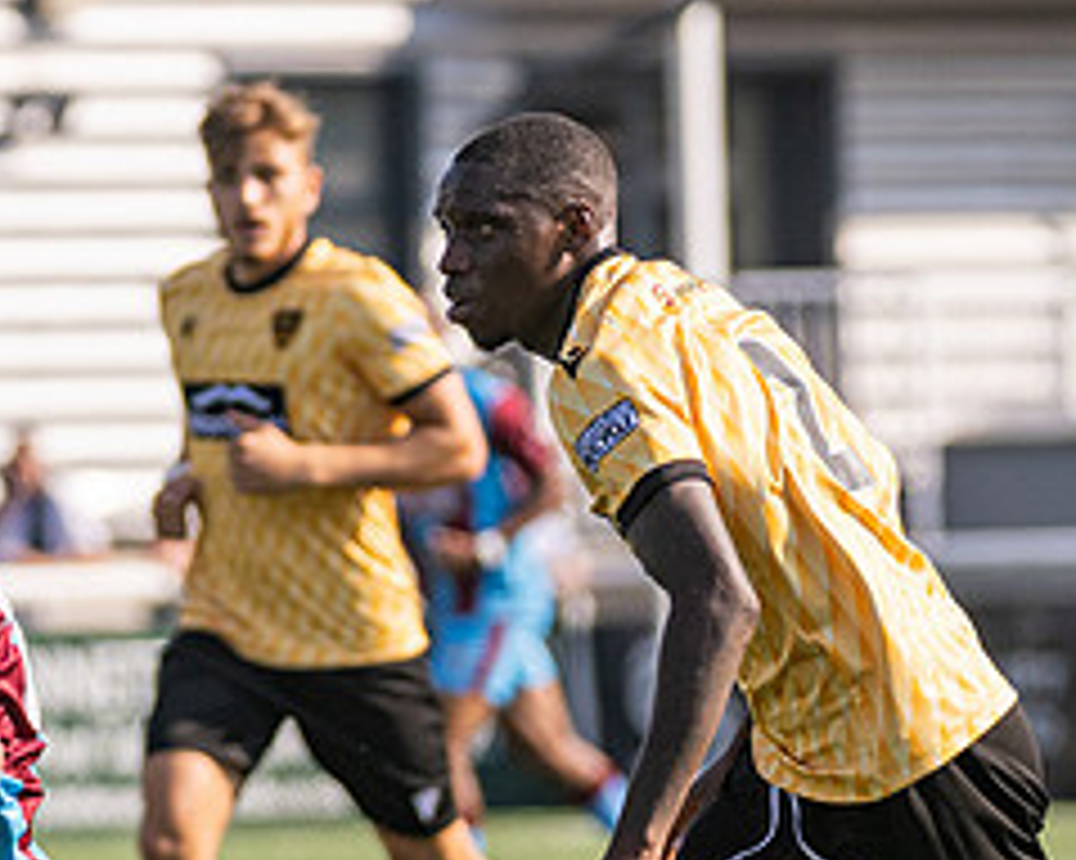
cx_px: -83
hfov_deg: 2.3
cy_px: 393
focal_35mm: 833
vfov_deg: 1.9
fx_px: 26516
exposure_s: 1/3200
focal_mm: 195
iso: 200
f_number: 2.8
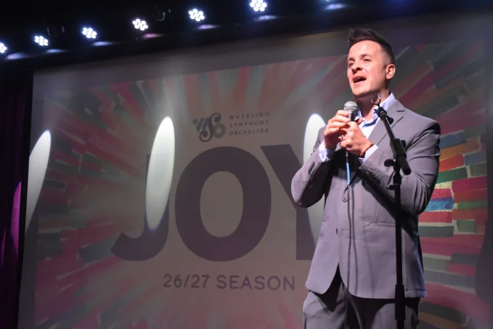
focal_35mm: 48
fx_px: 657
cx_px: 246
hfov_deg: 41.1
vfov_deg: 28.1
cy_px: 164
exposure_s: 1/125
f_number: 4.5
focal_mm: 32
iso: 1600
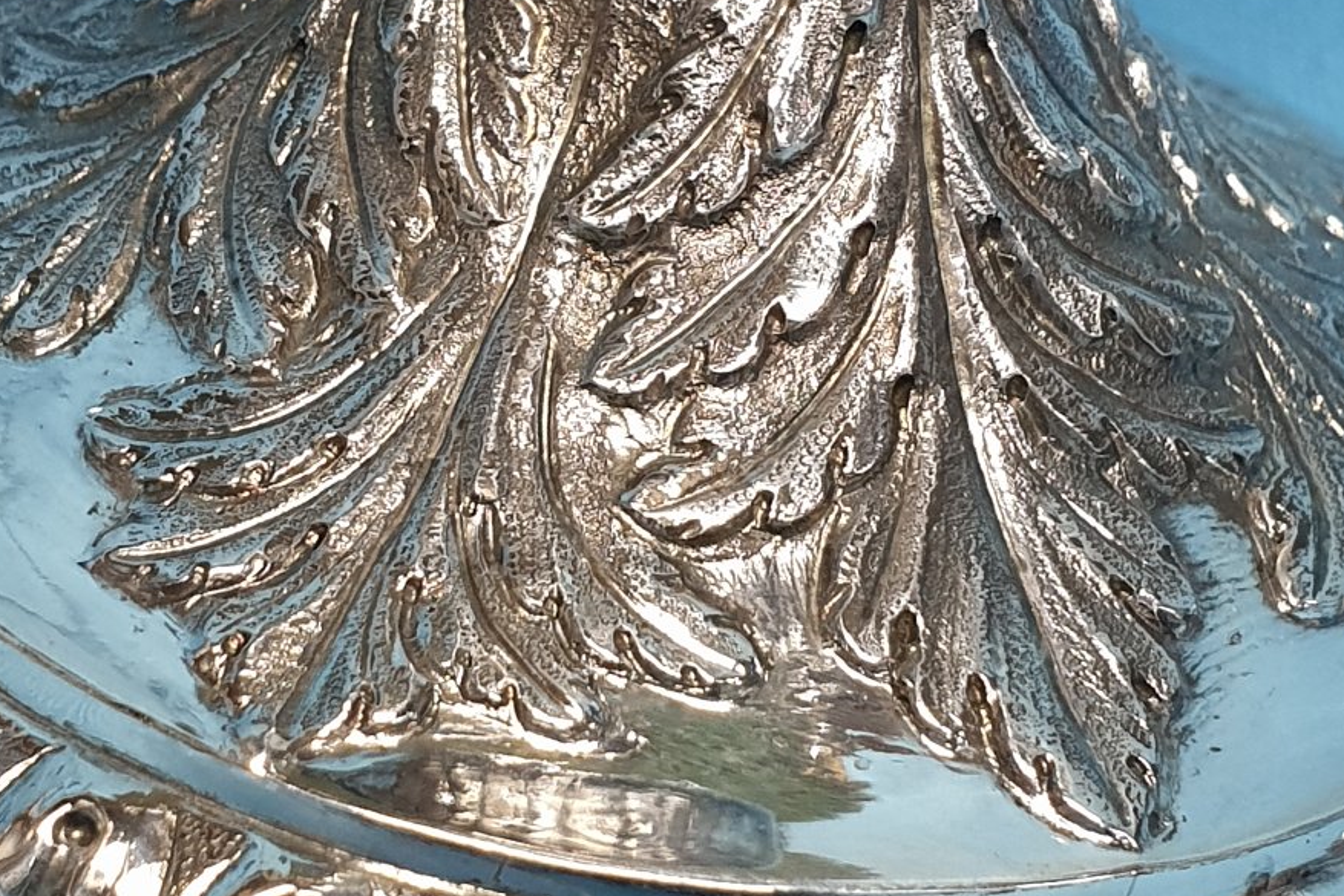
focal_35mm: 37
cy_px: 283
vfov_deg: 35.5
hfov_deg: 51.9
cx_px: 659
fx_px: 1381
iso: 250
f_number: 2.4
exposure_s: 1/50
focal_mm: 4.3
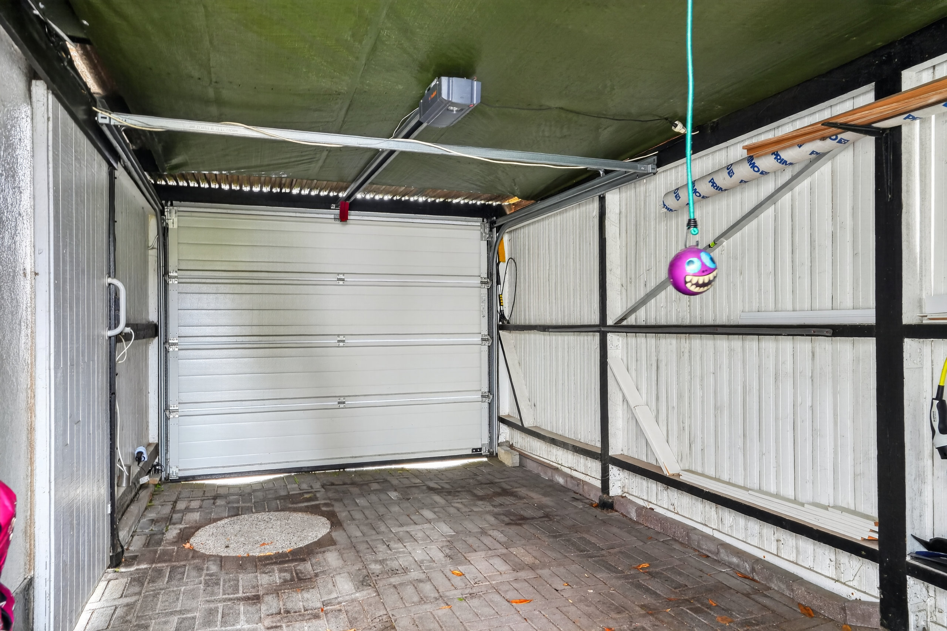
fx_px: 658
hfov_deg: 71.5
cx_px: 474
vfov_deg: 51.3
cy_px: 316
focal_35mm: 25
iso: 400
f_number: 8
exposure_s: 1/1.67
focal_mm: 25
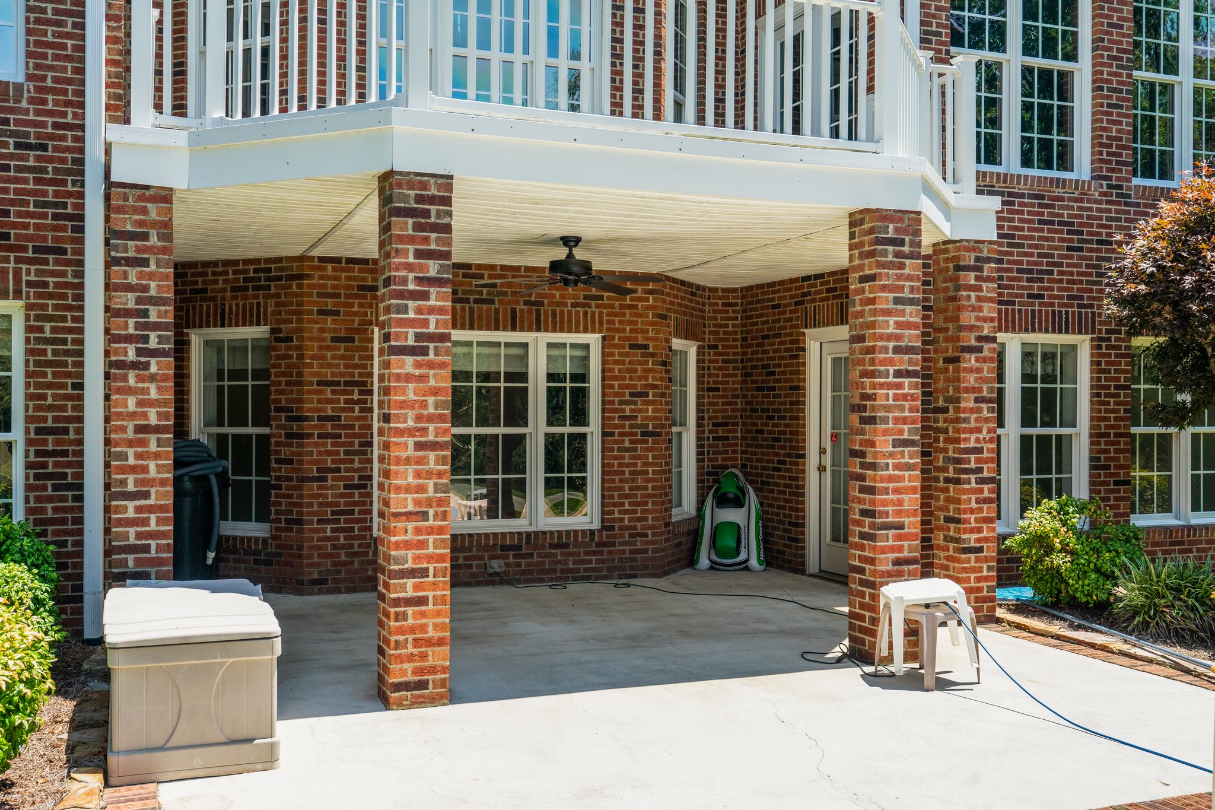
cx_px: 608
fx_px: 1181
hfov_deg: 54.4
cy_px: 405
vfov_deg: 37.8
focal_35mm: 35
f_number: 7.1
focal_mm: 35
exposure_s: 1/400
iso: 200
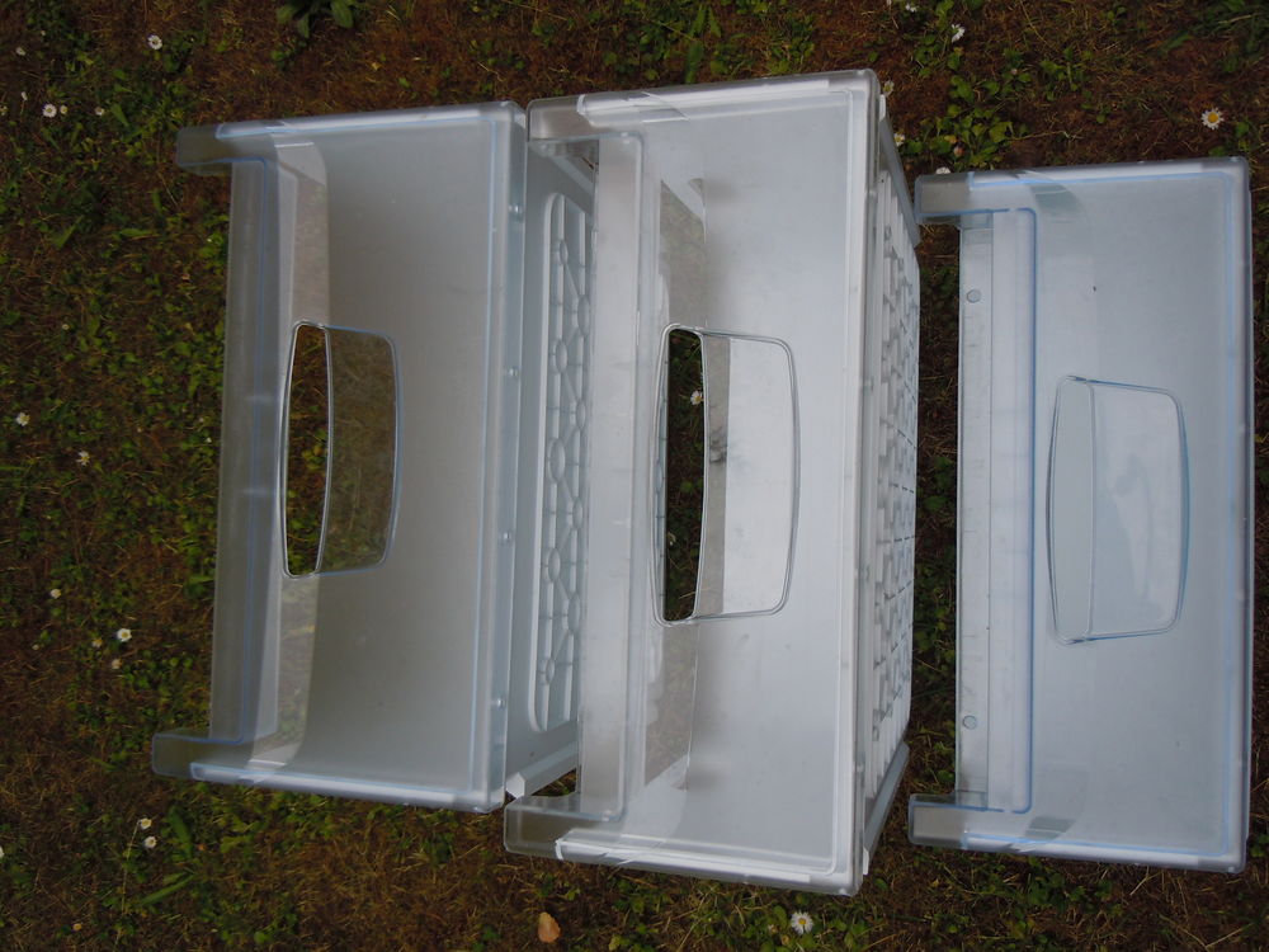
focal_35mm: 30
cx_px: 634
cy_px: 476
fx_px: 1100
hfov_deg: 60.0
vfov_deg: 46.8
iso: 100
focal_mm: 5.4
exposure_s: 1/400
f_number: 3.5
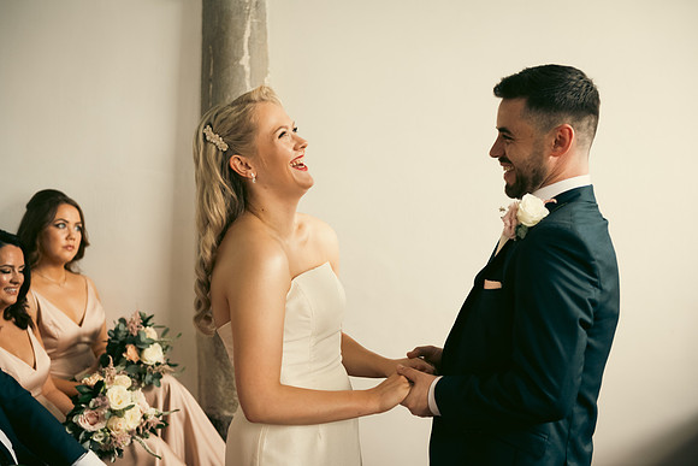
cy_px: 233
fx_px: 1008
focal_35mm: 52
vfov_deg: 26.0
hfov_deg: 38.2
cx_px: 349
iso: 800
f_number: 3.5
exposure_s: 1/160
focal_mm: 52
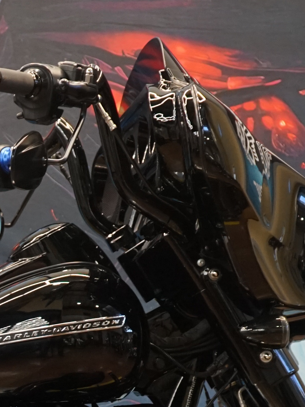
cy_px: 443
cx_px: -142
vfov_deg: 15.4
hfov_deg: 11.4
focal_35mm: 125
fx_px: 1469
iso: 1600
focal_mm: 35
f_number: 4
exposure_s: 1/160
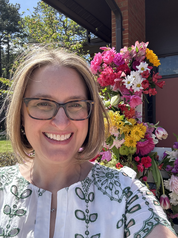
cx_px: 89
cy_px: 119
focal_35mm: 30
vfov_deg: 60.0
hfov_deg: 46.8
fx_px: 206
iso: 25
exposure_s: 1/535
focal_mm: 2.69
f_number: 1.9
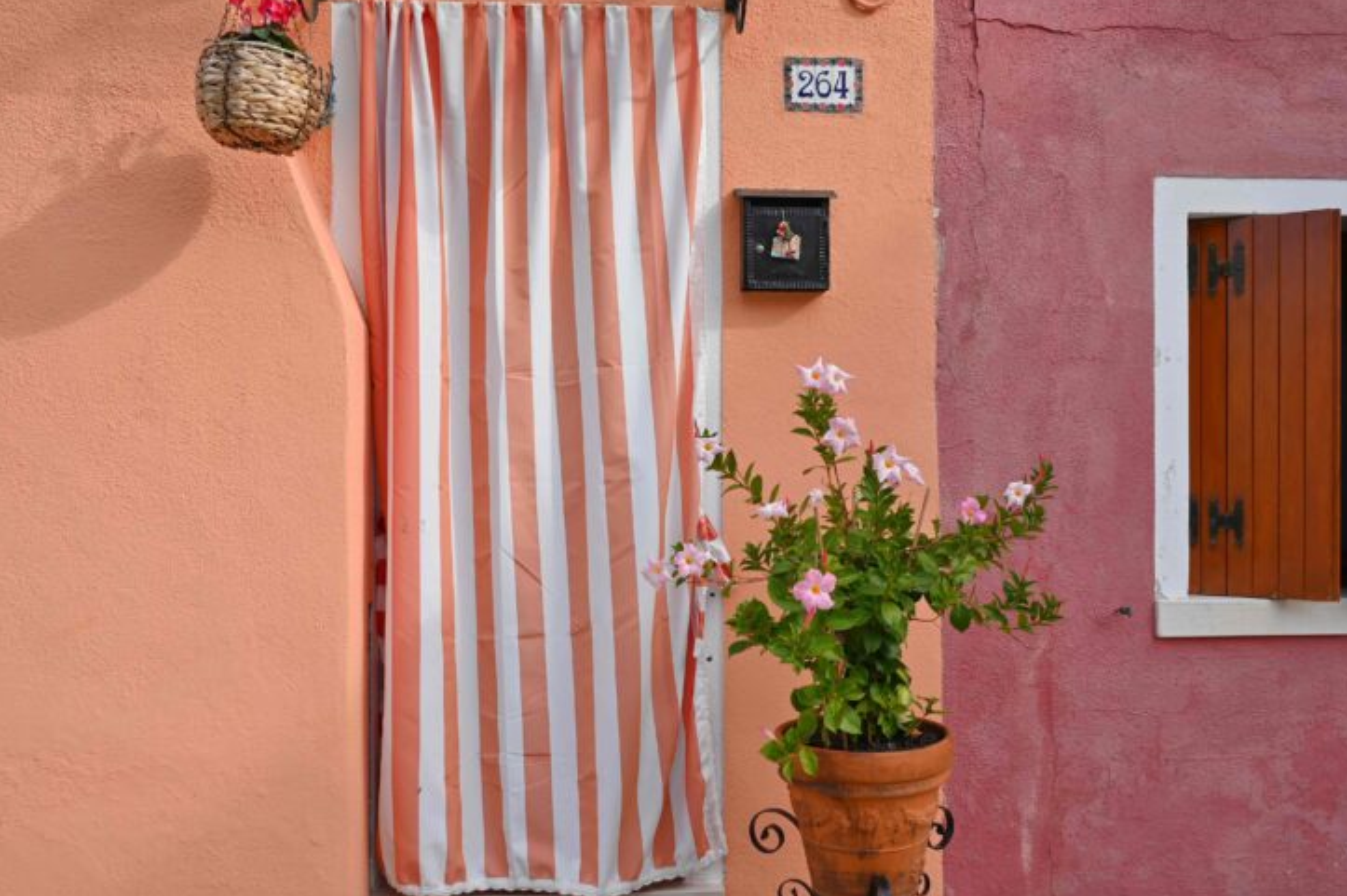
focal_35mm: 34
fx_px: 1271
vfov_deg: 38.8
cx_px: 730
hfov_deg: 55.8
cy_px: 463
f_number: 4
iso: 50
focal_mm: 24
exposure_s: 1/500
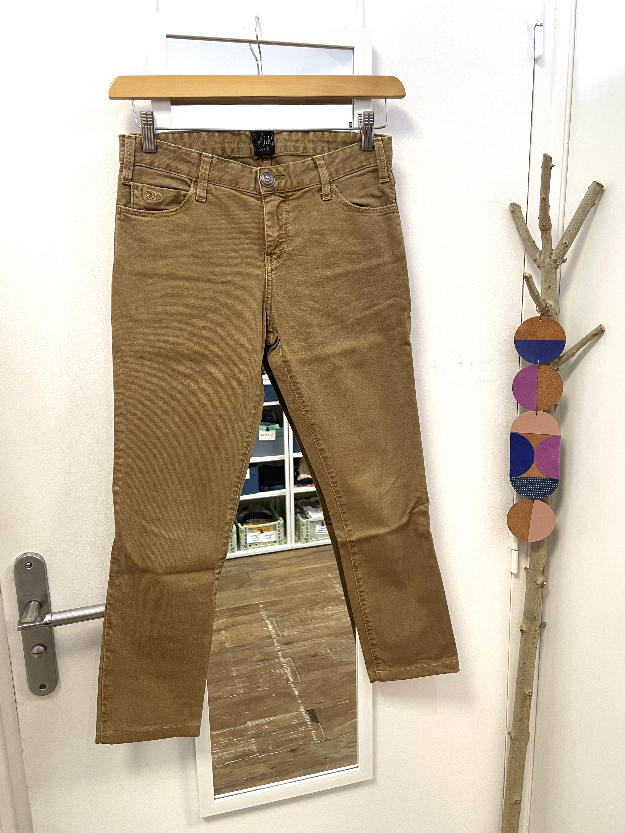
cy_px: 416
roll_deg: +1.6
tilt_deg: -11.7
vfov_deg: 67.3
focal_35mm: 26
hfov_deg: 53.1
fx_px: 626
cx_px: 312
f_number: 1.6
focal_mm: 4.2
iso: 64
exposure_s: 1/50
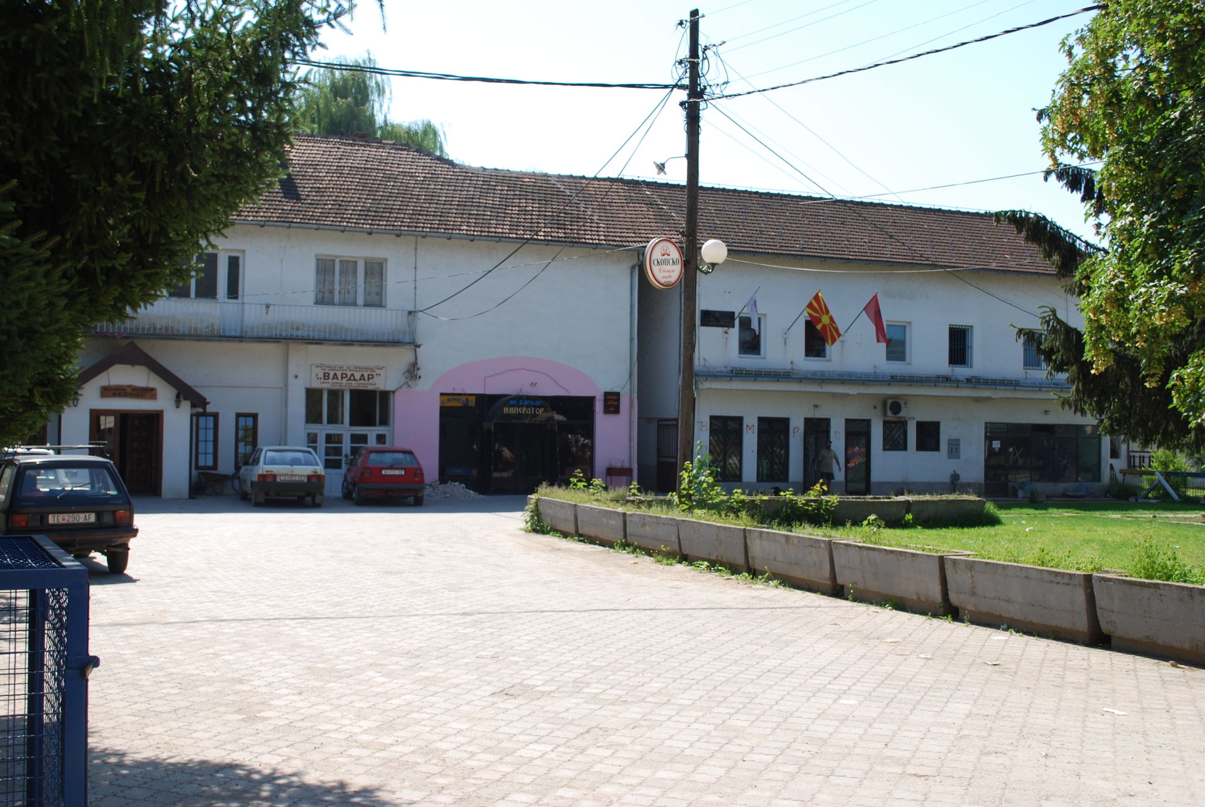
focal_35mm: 39
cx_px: 602
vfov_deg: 34.3
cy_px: 404
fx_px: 1307
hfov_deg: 49.5
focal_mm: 26
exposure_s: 1/200
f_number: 7.1
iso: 100
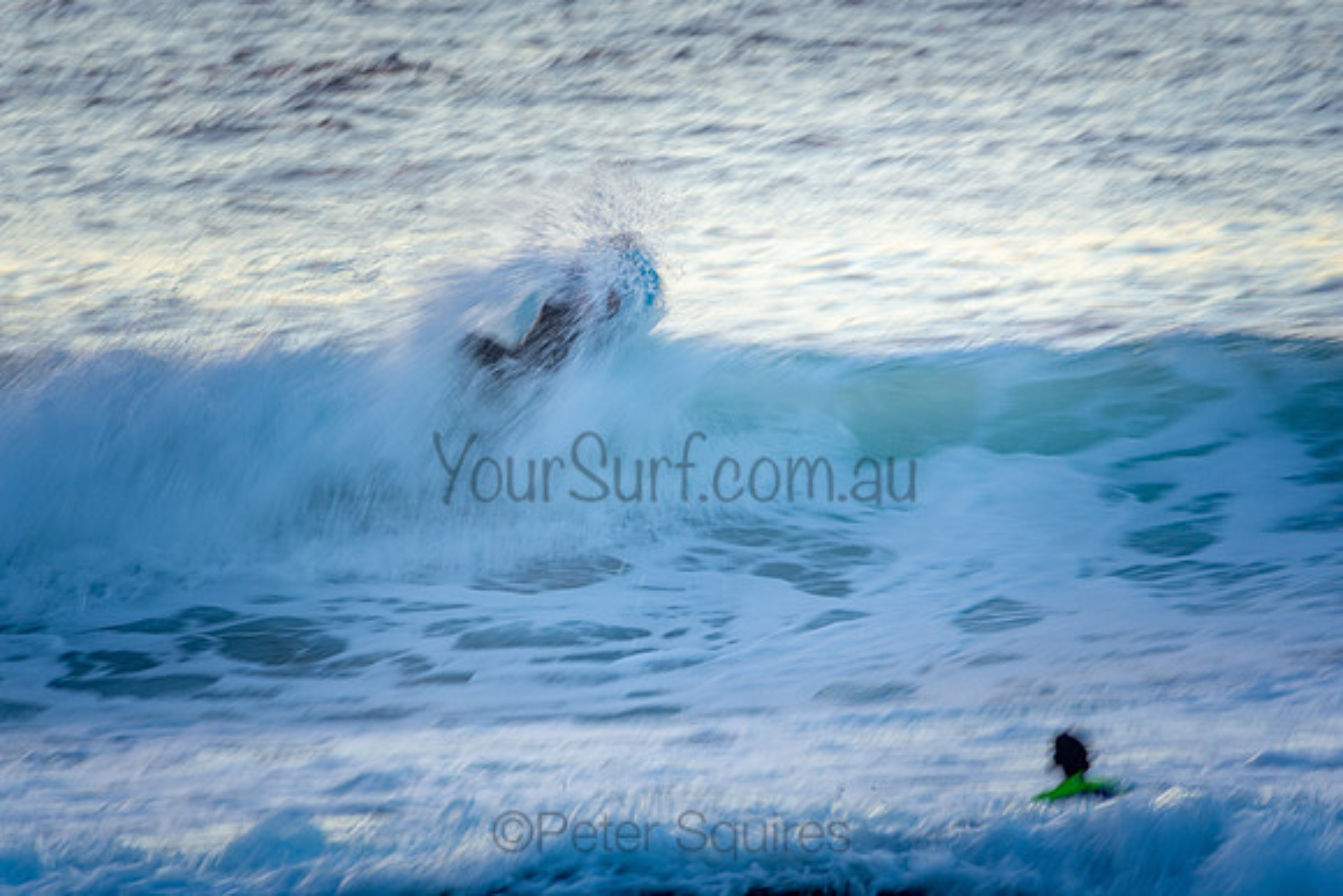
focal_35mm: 750
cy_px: 448
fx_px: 27984
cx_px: 672
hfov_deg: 2.7
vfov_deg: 1.8
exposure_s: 1/25
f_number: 14
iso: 100
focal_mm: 500
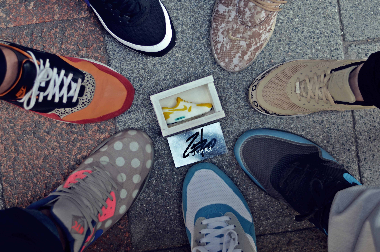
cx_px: 196
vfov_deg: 17.4
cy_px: 130
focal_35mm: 78
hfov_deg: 26.0
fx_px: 822
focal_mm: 50
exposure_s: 1/320
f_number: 1.8
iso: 100
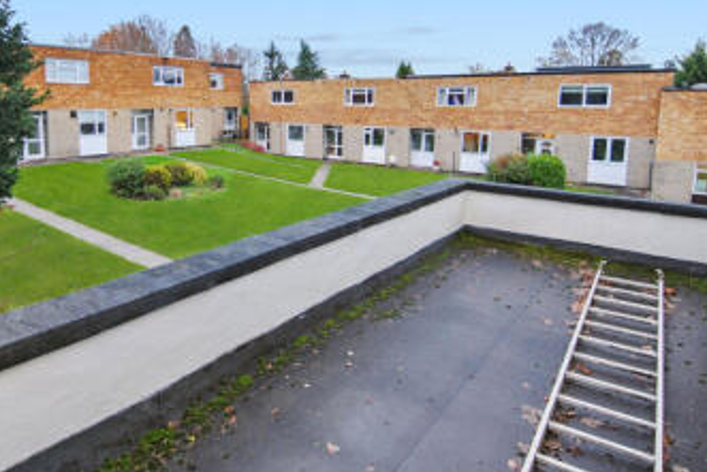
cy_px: 166
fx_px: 466
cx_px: 267
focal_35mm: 24
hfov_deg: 73.2
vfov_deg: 52.9
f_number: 3.2
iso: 200
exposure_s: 1/40
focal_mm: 11
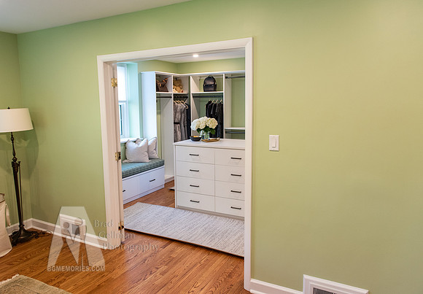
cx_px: 194
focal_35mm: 26
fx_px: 305
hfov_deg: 69.4
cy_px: 143
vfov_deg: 51.4
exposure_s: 1/60
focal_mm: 24
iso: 1600
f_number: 4.5
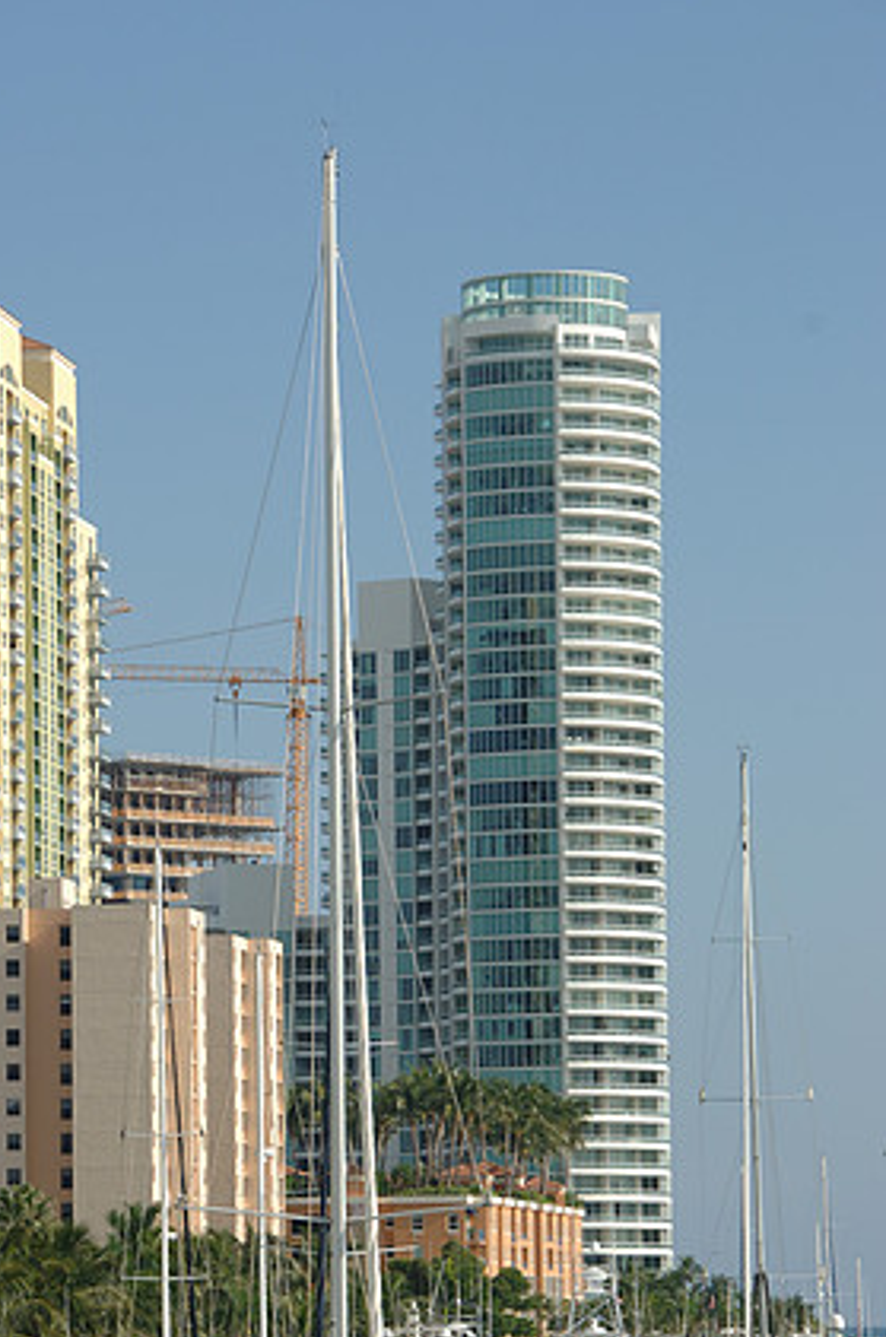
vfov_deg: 11.1
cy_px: 832
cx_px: 281
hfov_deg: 7.3
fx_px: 6894
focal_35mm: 186
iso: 100
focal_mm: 90
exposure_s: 1/250
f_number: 8.5
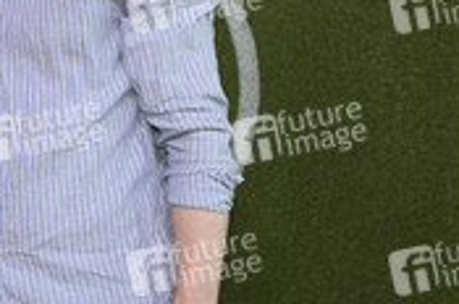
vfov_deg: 12.3
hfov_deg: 17.9
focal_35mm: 111
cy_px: 68
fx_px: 1413
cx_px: -33
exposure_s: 1/250
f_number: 4.5
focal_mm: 43
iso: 800
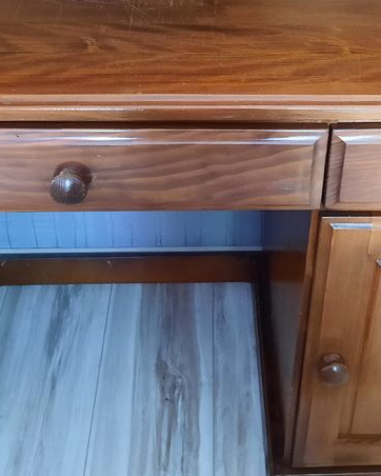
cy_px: 84
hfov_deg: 28.0
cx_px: 253
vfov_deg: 33.6
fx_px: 761
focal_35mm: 54
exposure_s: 1/20
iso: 640
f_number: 2
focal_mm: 4.6
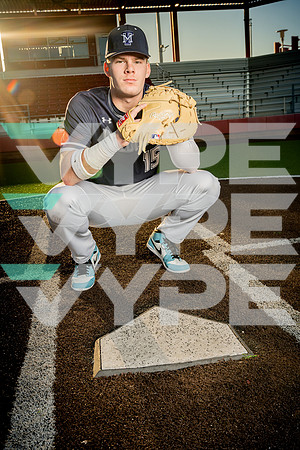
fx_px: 450
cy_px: 225
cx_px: 150
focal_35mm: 36
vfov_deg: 53.1
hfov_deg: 36.9
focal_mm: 36
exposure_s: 1/250
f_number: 8
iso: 125
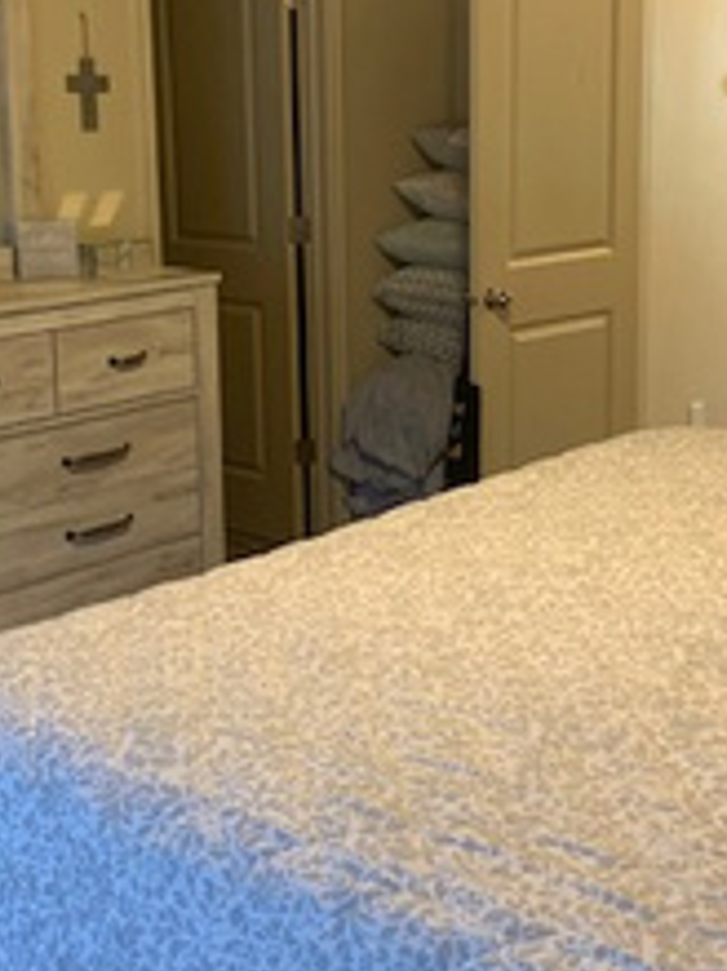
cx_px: 301
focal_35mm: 57
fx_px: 1598
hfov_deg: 25.6
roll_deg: +0.5
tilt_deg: -10.9
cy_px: 403
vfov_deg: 33.7
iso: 200
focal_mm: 4.25
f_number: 1.8
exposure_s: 1/60
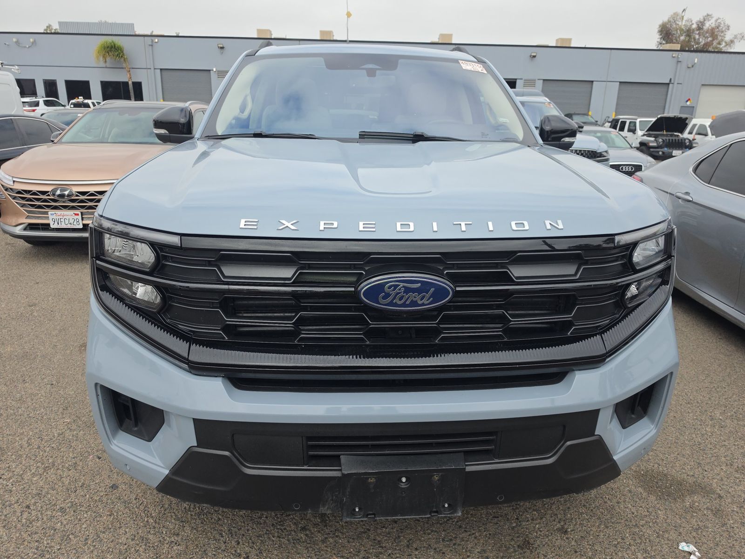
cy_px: 280
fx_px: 495
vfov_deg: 58.9
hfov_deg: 73.9
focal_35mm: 23
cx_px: 372
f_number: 1.4
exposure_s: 1/3808
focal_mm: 6.5
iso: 63
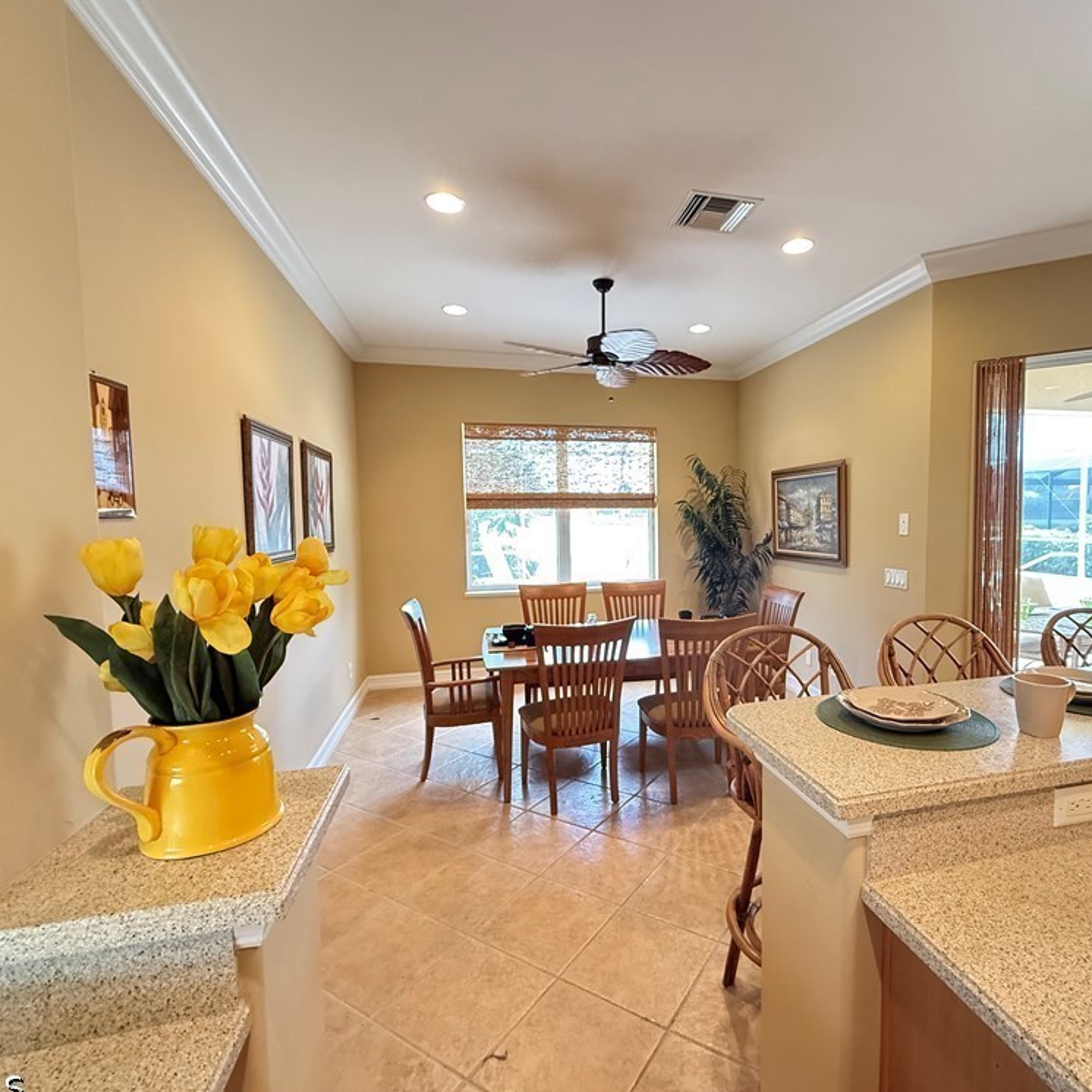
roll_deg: +0.5
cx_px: 636
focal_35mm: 17
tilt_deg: -4.3
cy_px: 550
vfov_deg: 84.0
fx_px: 607
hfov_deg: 83.3
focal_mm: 2.22
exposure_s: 1/60
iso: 800
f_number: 2.2
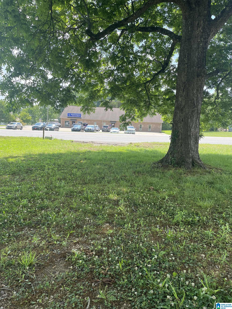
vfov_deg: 67.3
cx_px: 116
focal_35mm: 26
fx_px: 232
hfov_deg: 53.1
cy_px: 154
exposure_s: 1/785
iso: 50
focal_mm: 4.2
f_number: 1.6
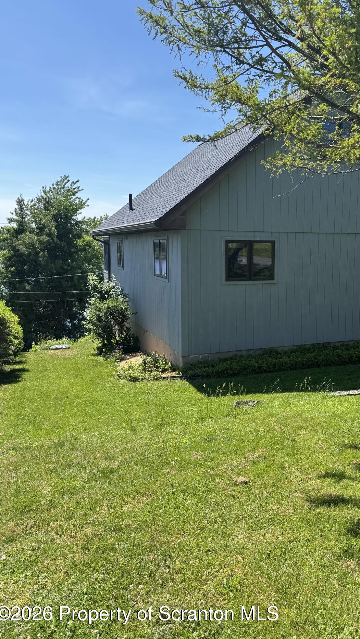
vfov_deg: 67.9
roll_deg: +1.0
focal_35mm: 28
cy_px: 303
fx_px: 475
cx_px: 251
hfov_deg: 40.8
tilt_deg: -5.5
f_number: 1.78
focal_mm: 6.76
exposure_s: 1/2506
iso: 80
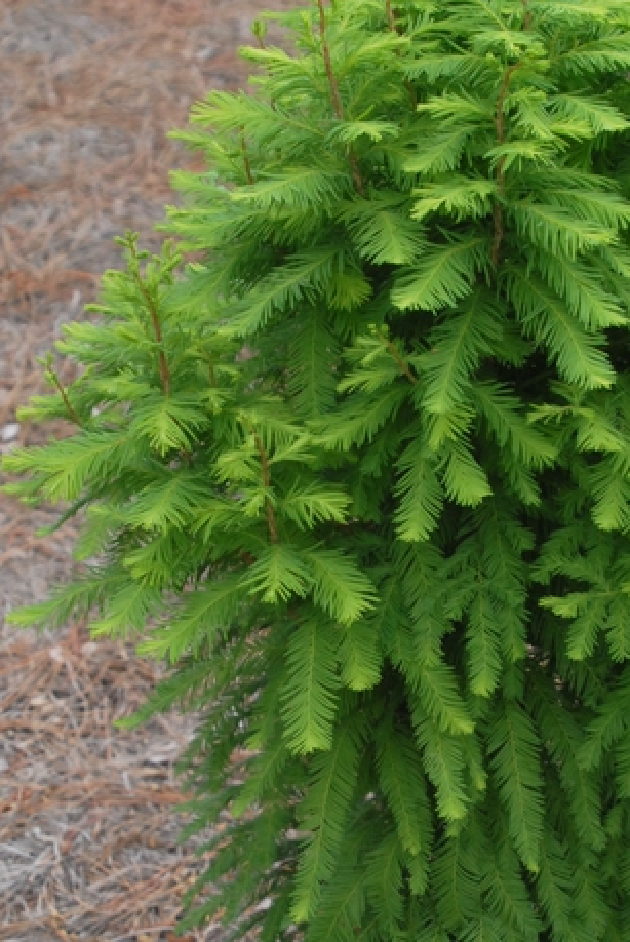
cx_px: 473
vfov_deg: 17.5
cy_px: 540
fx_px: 3067
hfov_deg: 11.7
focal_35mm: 117
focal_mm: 35
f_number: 5.6
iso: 400
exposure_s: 1/125
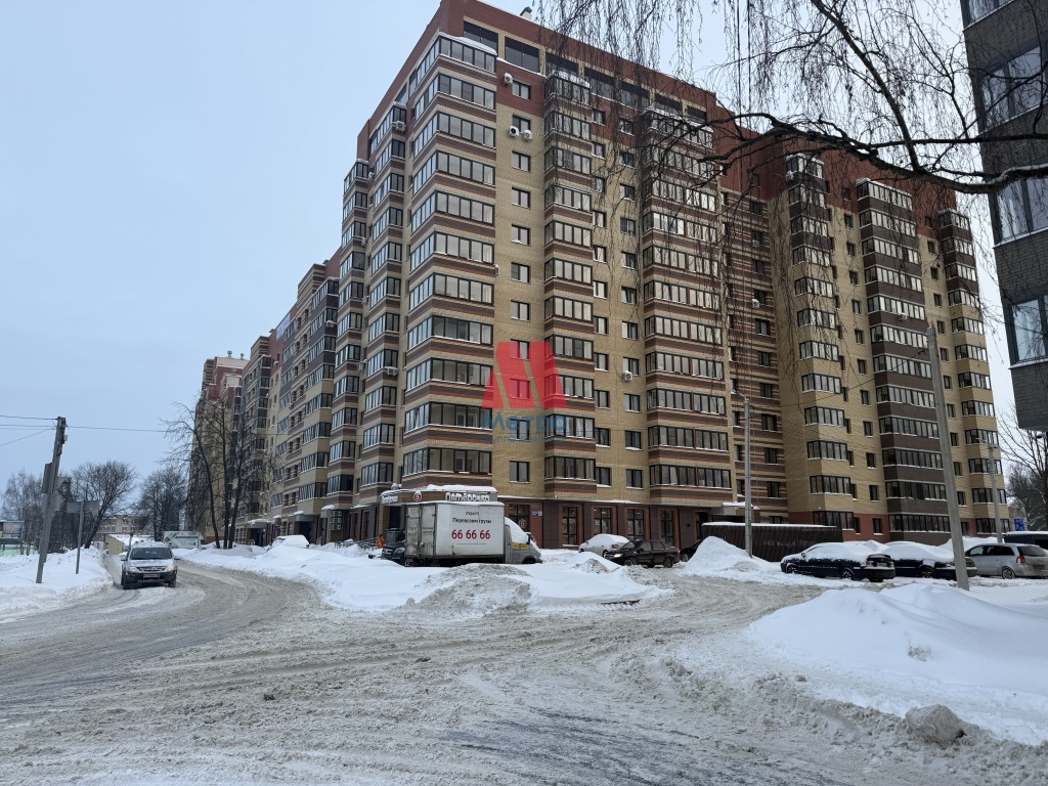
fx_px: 727
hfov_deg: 71.6
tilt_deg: +12.9
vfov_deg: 56.8
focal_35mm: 24
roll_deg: +0.2
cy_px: 393
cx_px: 524
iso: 80
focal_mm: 6.76
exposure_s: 1/497
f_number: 1.78
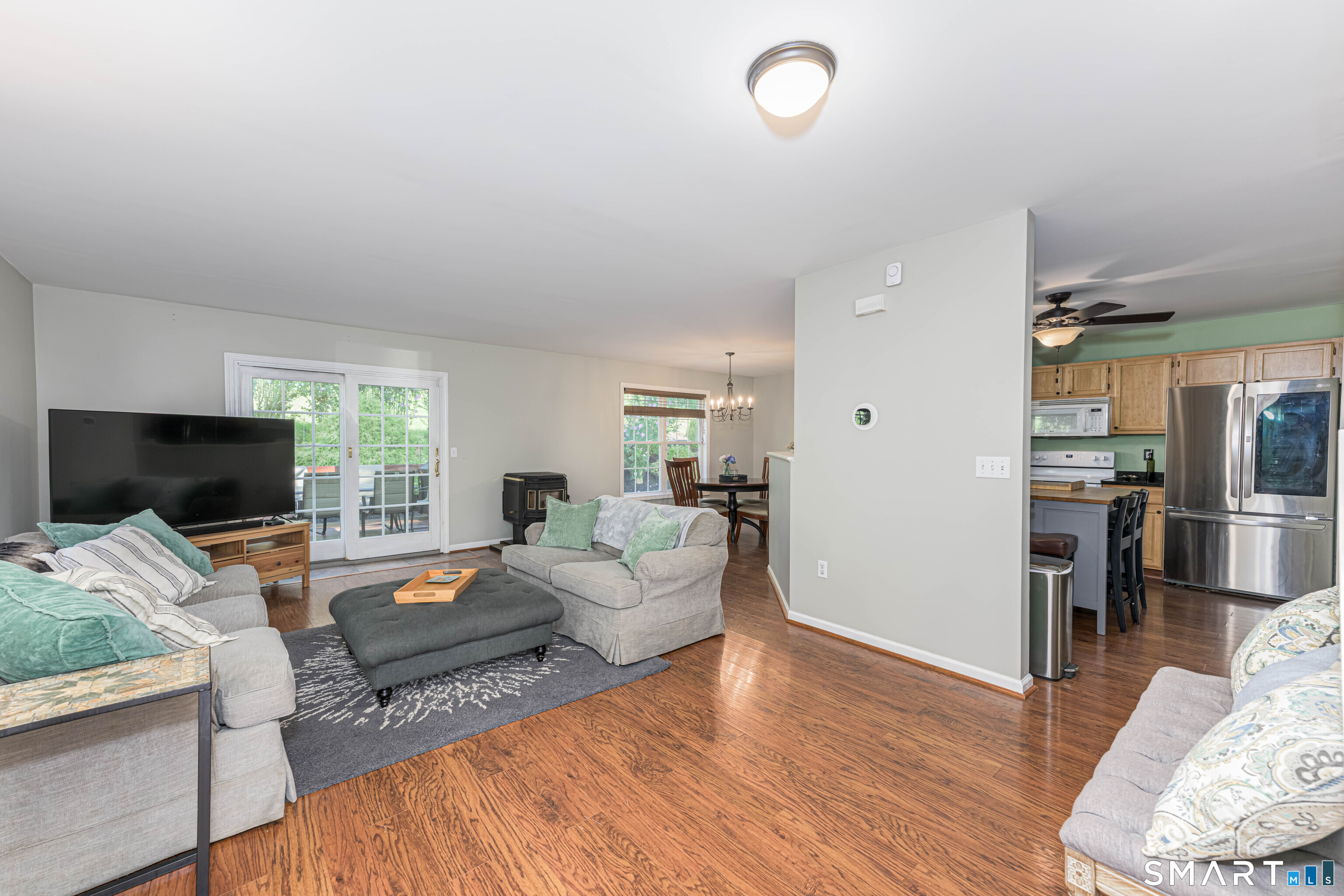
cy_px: 448
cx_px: 672
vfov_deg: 81.2
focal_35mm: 14
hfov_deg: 104.3
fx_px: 523
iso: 320
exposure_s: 1/30
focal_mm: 14
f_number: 7.1
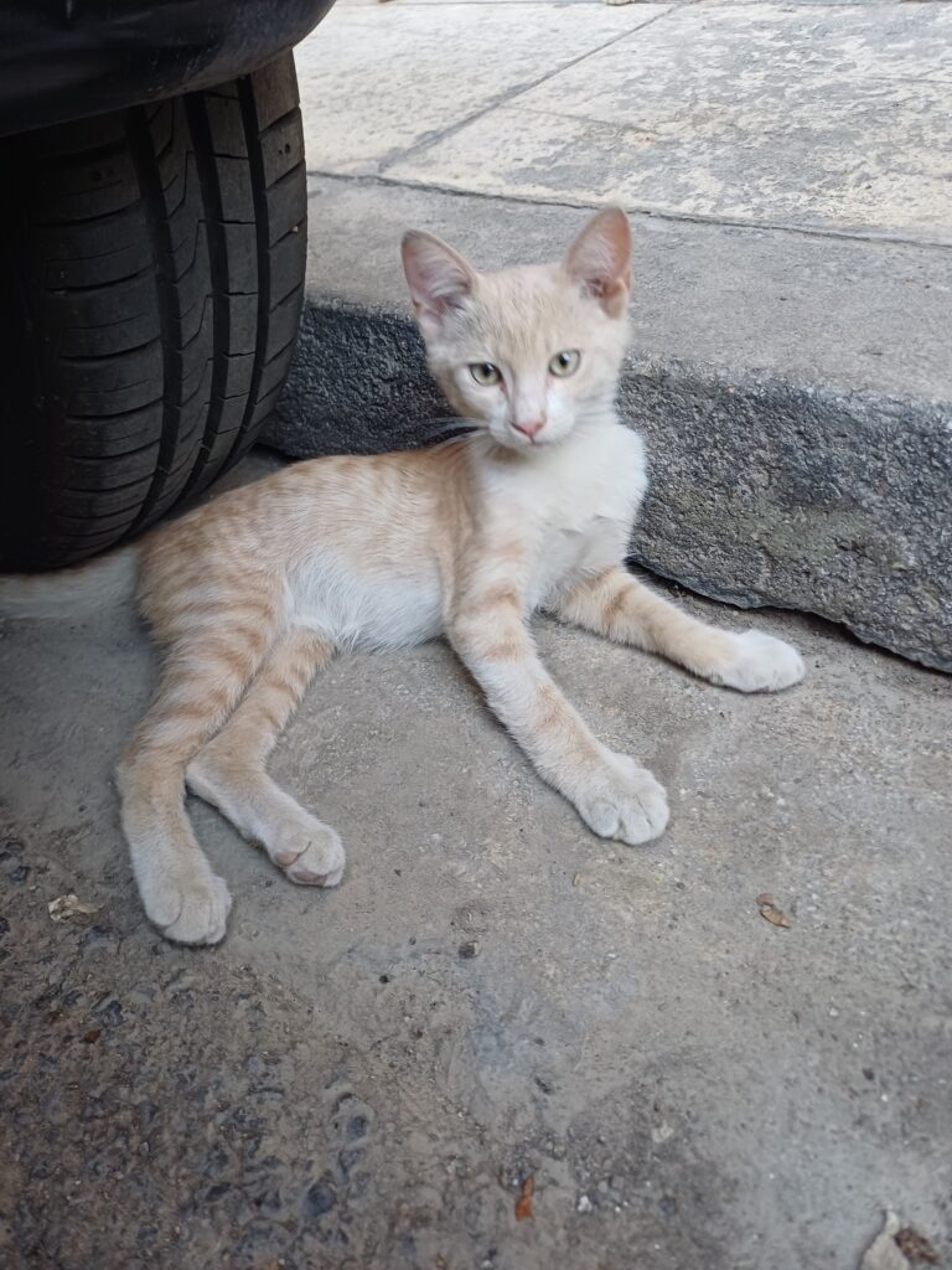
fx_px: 917
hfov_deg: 54.9
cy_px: 635
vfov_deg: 69.4
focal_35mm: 25
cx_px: 476
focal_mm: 4.65
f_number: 1.8
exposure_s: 1/50
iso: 250
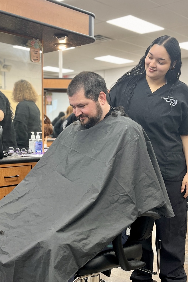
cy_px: 140
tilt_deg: -3.1
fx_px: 219
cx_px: 106
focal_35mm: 28
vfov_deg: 65.5
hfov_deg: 46.3
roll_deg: +0.1
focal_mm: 5.1
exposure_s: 1/60
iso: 100
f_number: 1.6
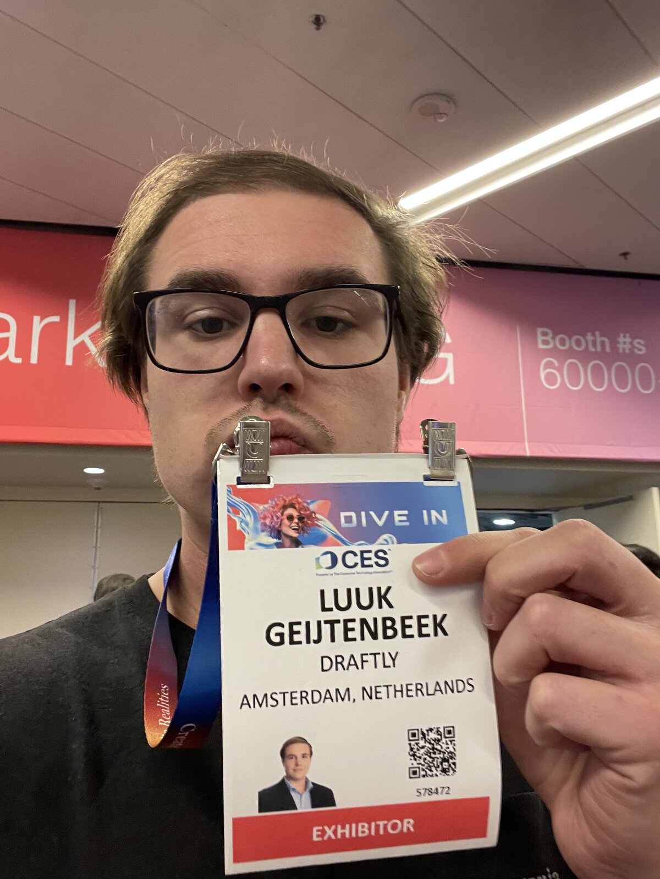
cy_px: 440
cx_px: 330
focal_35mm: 30
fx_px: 763
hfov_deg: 46.8
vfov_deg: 60.0
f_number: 2.2
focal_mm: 2.71
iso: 320
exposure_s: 1/40
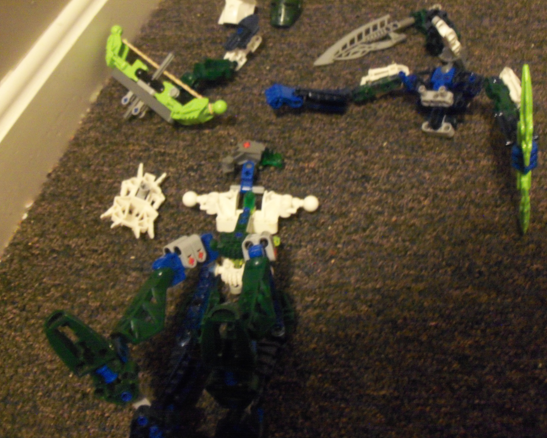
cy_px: 216
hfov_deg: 49.1
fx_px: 599
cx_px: 279
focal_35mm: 37
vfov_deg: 40.1
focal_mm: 6.3
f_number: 3
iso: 400
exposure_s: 1/2
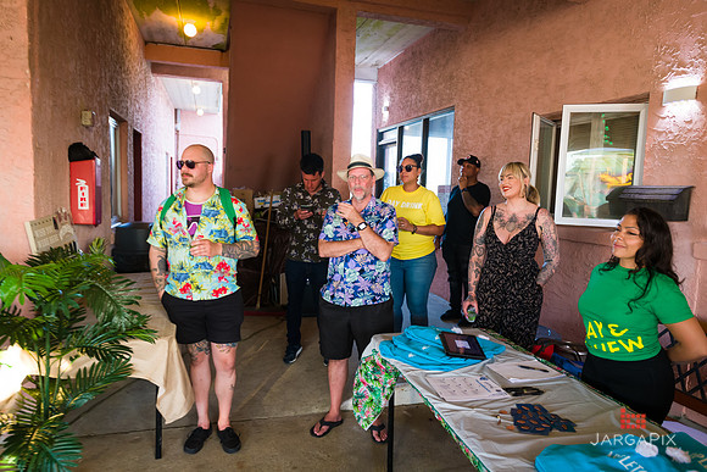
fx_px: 491
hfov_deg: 71.5
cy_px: 236
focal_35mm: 25
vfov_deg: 51.3
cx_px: 354
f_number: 4
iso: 640
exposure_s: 1/80
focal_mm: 25
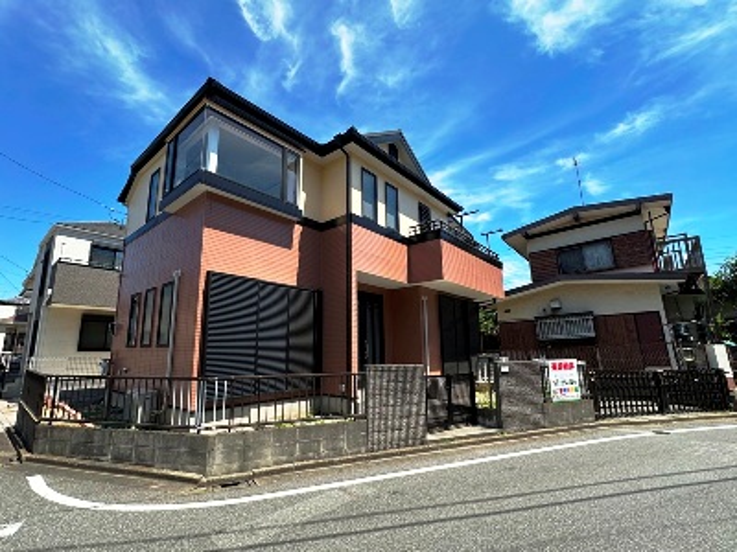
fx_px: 298
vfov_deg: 85.7
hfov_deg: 102.1
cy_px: 276
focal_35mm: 14
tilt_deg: +9.3
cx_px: 368
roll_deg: +2.3
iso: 40
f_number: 2.2
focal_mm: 2.22
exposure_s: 1/812
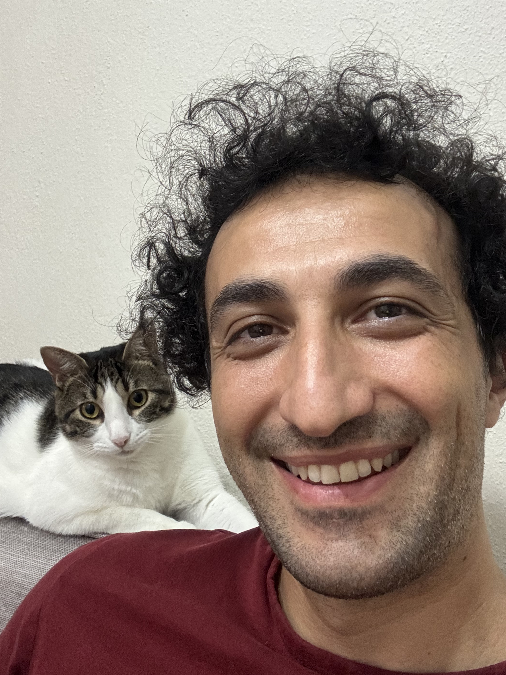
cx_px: 270
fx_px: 643
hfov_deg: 42.9
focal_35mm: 33
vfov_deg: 55.3
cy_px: 314
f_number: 1.9
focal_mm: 2.69
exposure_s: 1/25
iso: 640
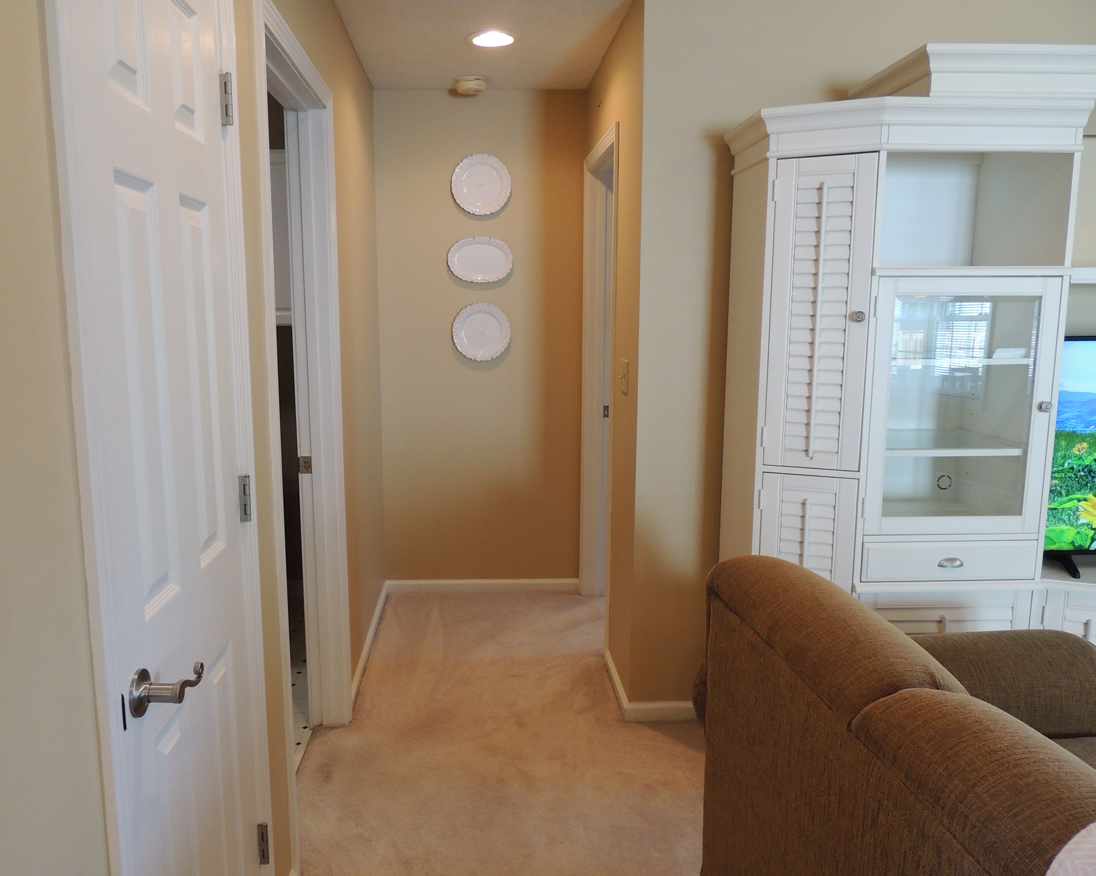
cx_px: 490
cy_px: 450
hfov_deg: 65.9
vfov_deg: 54.9
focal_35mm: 26
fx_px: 843
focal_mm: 4.3
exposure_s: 1/30
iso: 200
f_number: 3
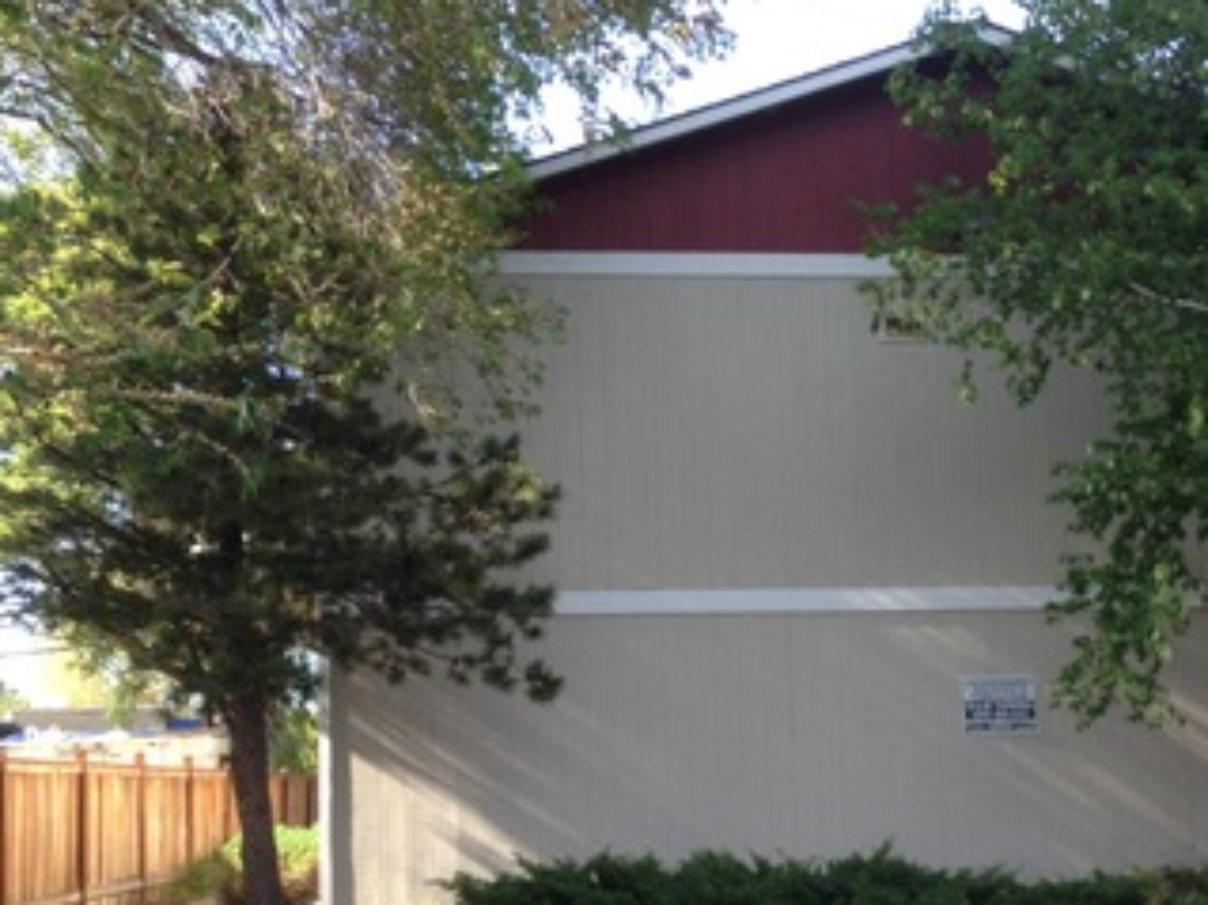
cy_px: 621
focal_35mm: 53
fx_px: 1849
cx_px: 742
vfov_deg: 27.3
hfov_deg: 36.0
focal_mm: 4.12
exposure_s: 1/204
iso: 50
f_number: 2.4
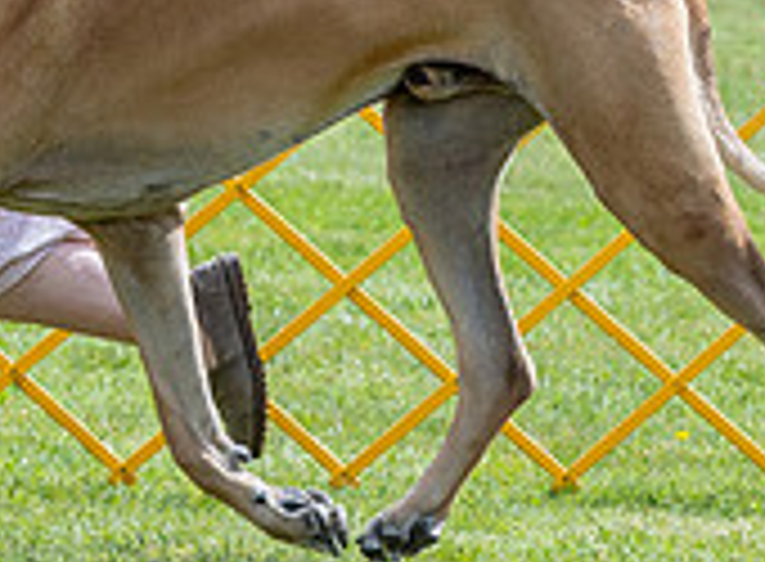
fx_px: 12026
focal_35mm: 548
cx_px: 33
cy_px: -188
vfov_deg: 2.7
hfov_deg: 3.6
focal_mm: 117
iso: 400
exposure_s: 1/1600
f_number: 5
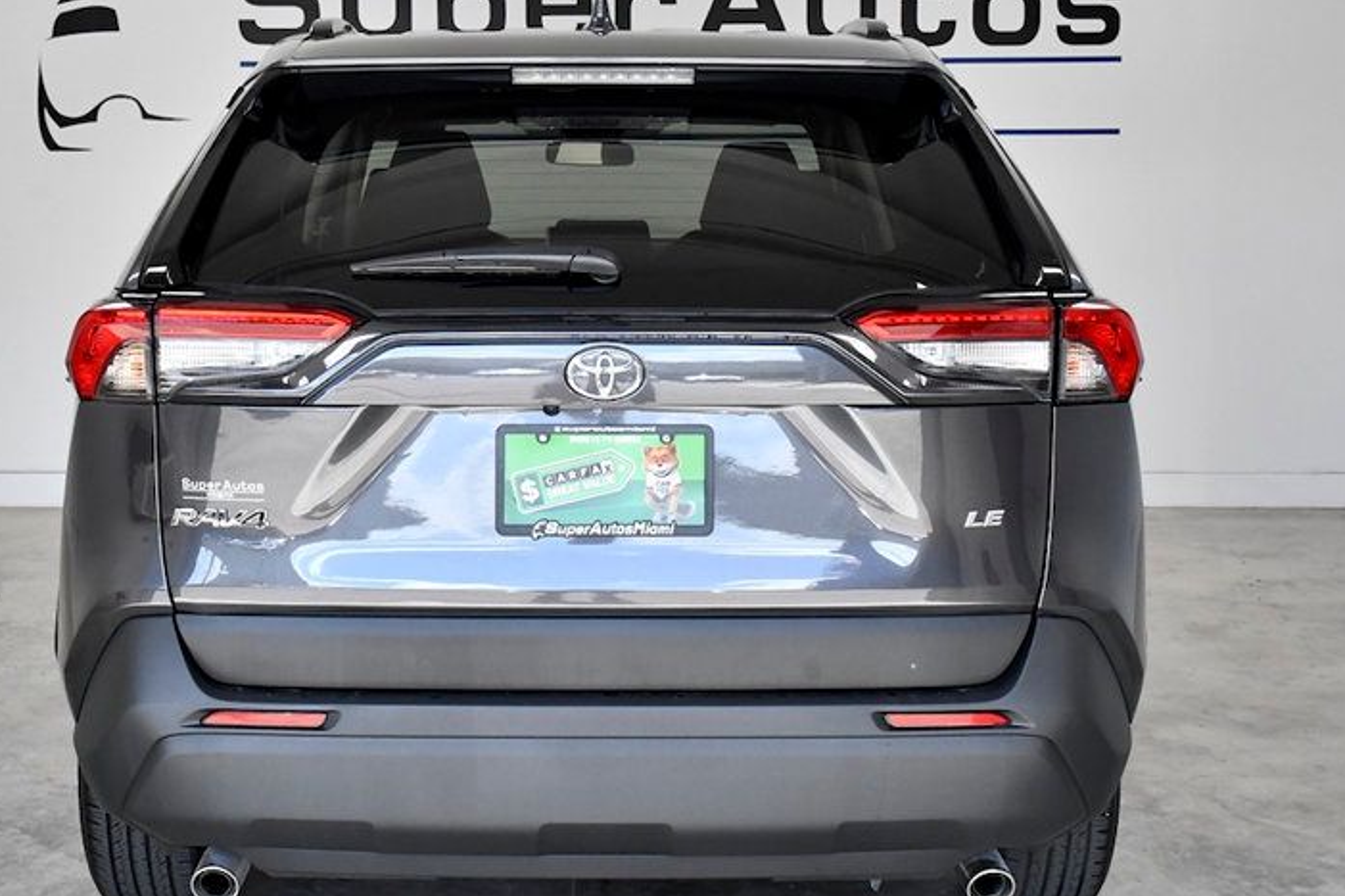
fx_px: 2129
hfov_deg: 35.0
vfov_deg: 23.8
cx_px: 601
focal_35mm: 57
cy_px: 402
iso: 2000
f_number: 5.6
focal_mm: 26
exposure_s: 1/1600
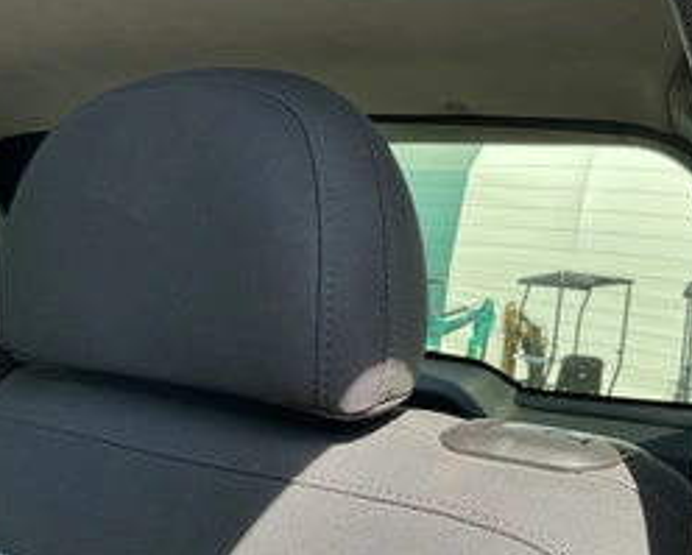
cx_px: 304
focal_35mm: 44
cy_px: 354
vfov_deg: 34.0
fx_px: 902
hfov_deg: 41.9
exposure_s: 1/122
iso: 25
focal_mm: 3
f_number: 1.8
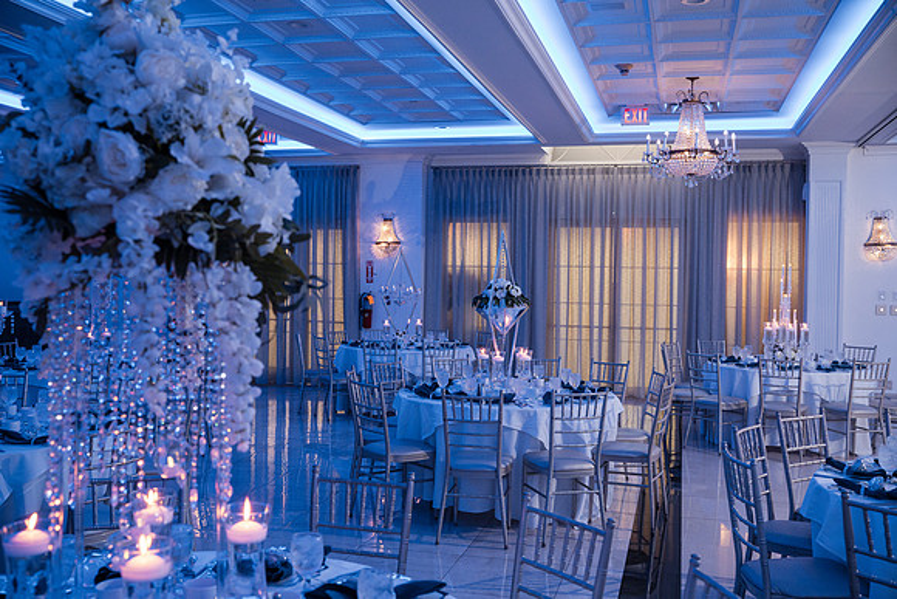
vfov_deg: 37.9
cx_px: 448
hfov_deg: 54.4
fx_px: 872
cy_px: 300
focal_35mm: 35
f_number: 4
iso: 2500
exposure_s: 1/250
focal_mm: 35
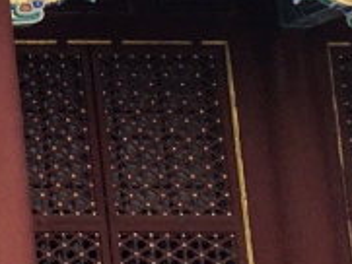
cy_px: 86
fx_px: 1974
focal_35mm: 194
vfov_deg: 7.7
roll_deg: +1.0
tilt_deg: +11.9
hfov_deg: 8.3
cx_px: -775
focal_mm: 4.15
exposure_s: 1/962
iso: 25
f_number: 2.2
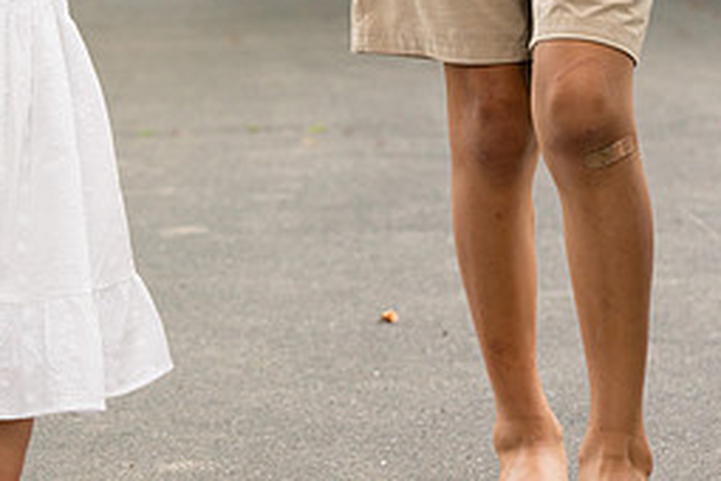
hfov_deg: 10.6
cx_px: 42
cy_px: 78
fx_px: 3865
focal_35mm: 193
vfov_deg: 7.1
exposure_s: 1/320
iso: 500
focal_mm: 85
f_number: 5
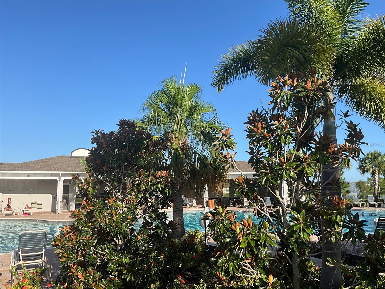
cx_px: 192
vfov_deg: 48.2
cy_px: 144
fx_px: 323
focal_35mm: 29
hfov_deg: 61.7
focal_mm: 3
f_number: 1.8
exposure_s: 1/1342
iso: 25
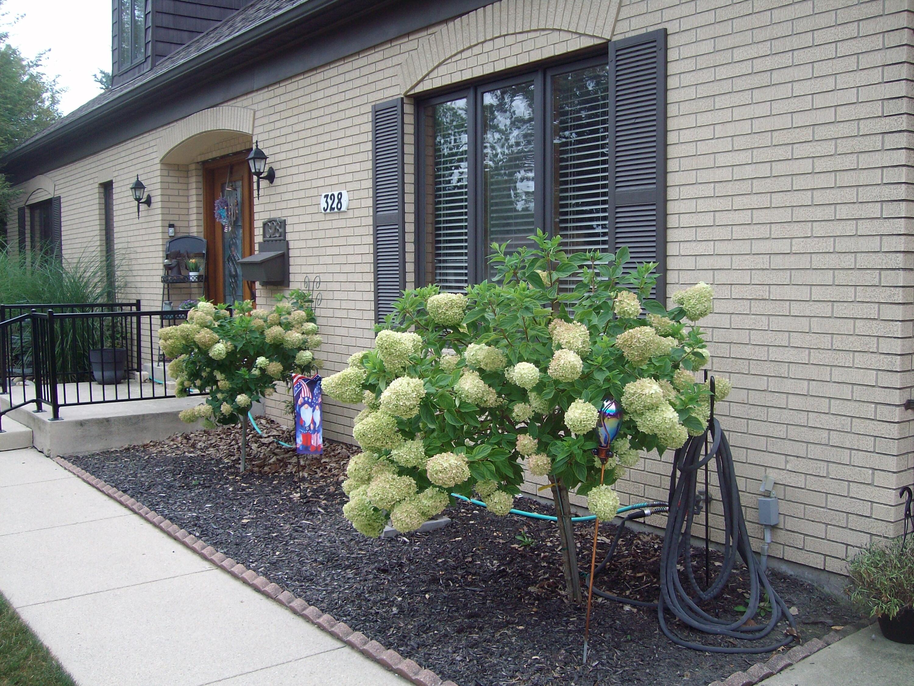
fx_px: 924
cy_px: 343
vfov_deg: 40.7
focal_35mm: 35
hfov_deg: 52.6
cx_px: 457
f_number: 2.8
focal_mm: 5.8
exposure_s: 1/304
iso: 80
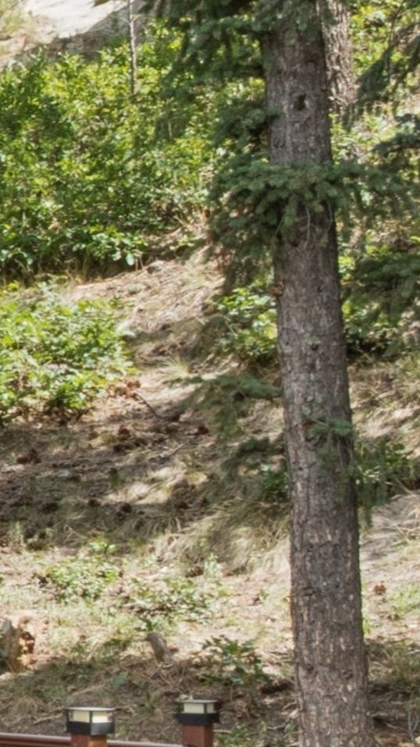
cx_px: -1140
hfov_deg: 6.9
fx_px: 2852
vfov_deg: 14.7
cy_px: 691
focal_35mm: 144
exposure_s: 1/40
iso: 100
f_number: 9
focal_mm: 12.3
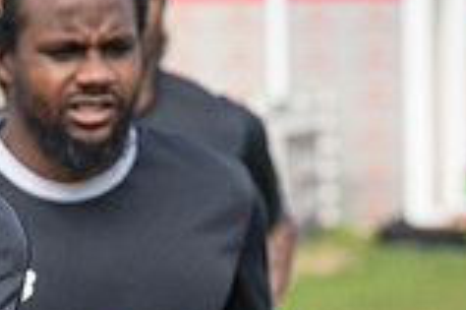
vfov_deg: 2.6
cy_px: 425
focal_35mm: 537
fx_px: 6944
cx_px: -143
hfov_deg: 3.8
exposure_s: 1/1000
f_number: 4.5
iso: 200
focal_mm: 80
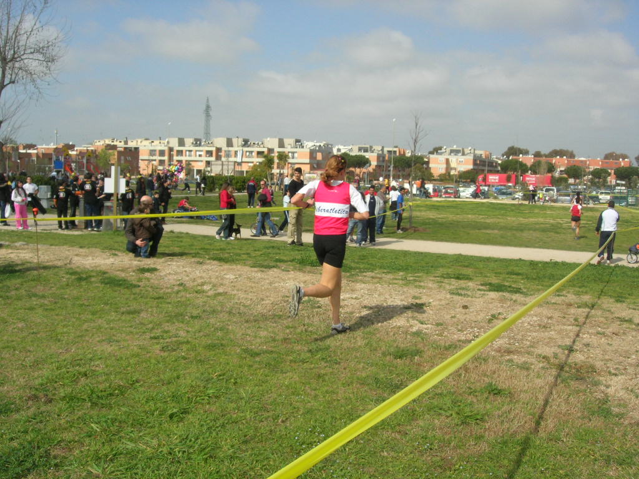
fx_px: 701
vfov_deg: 37.7
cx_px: 320
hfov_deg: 49.0
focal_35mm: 38
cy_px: 240
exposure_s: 1/1623
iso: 200
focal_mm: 7.8
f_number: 4.8
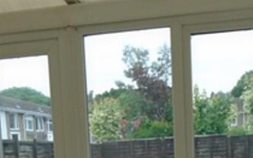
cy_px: 251
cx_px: 99
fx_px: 579
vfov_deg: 14.3
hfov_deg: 24.6
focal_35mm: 84
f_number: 3.2
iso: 100
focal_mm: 4.6
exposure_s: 1/200
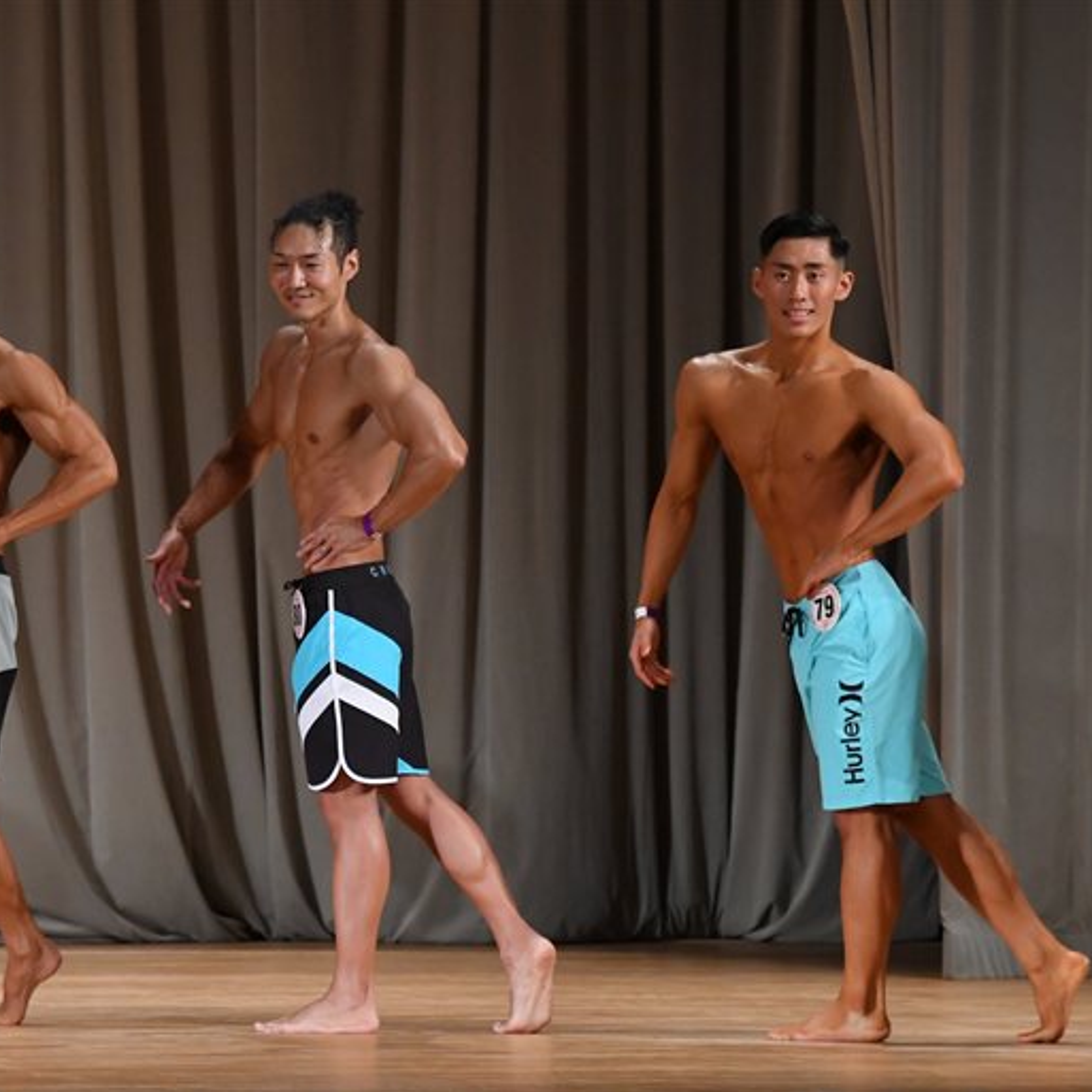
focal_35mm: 289
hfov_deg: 6.1
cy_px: 547
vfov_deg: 6.1
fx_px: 10315
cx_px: 303
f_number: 5.6
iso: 3200
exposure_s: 1/400
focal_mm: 150
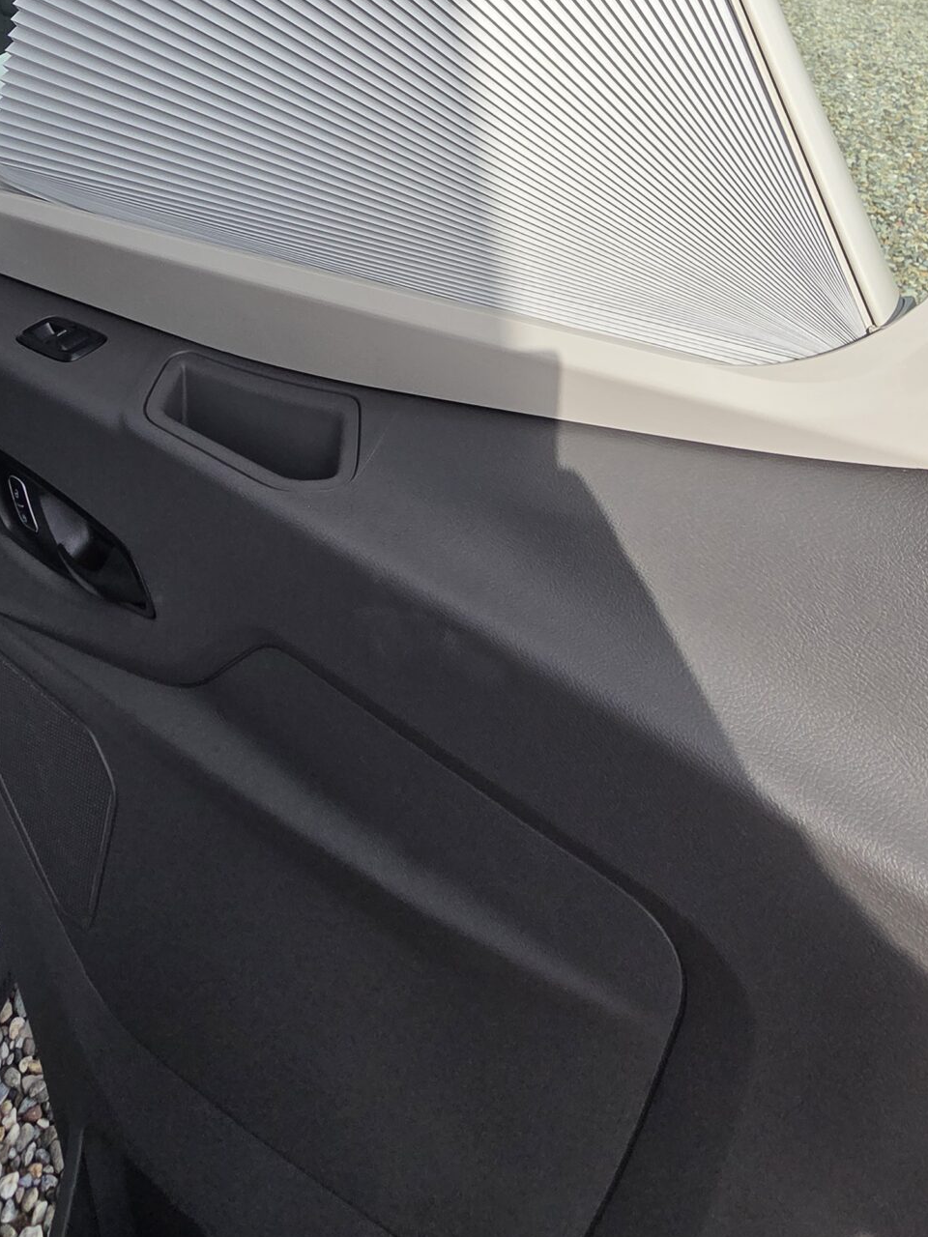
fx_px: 929
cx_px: 366
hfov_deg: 52.7
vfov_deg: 55.4
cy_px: 59
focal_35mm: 26
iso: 80
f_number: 2.2
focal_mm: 2.2
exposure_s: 1/2000
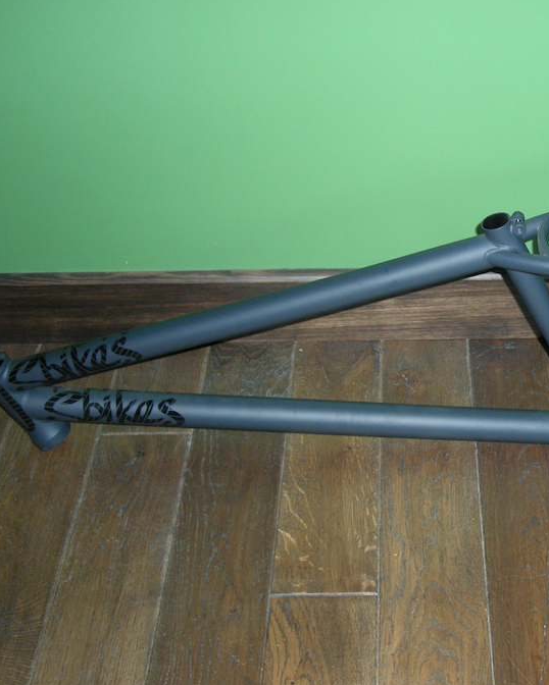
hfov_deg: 26.9
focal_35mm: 55
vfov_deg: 34.1
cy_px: 354
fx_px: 1117
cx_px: 470
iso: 223
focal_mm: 7.9
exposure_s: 1/60
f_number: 2.8
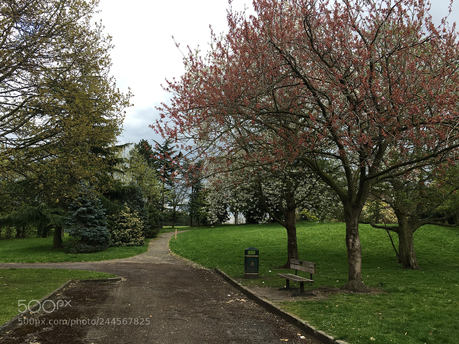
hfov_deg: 61.7
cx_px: 230
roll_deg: -0.8
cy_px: 172
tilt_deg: +8.2
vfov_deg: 48.2
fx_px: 385
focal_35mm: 29
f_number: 2.2
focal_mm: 4.15
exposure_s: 1/152
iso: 25
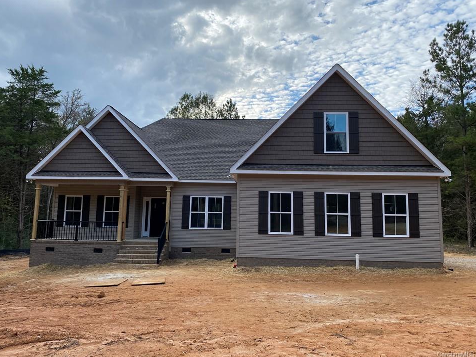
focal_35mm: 28
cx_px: 238
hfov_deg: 63.5
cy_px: 167
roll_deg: -0.9
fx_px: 385
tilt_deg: +6.9
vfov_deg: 49.7
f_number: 1.8
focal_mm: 4.25
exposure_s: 1/1412
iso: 32
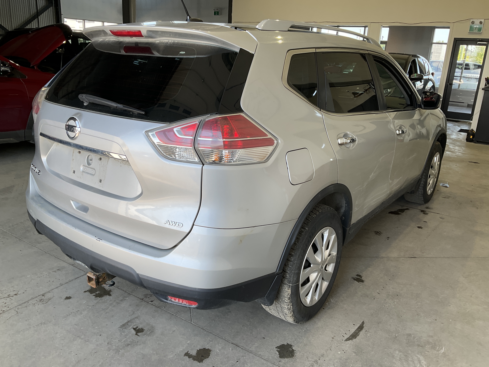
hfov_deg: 61.7
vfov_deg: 48.2
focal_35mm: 29
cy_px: 184
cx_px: 244
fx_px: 410
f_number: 1.8
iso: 20
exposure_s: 1/126
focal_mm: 3
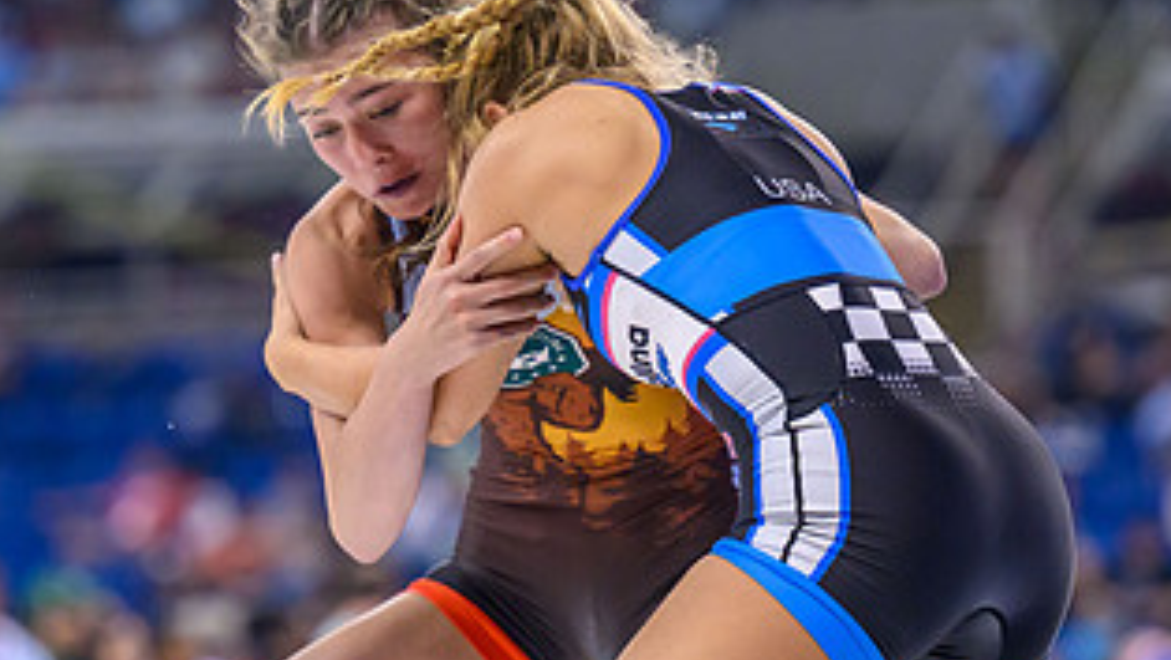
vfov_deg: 3.9
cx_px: 433
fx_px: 9786
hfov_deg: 6.8
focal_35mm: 315
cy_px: 492
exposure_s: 1/800
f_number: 2.8
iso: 3200
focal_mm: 145
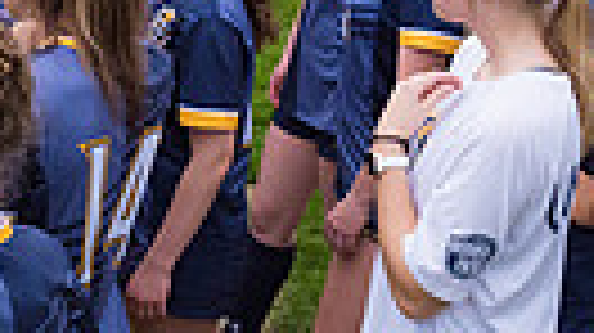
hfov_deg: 16.2
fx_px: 1889
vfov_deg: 9.9
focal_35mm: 120
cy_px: -92
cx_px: -320
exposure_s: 1/640
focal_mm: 26
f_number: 7.1
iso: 1600
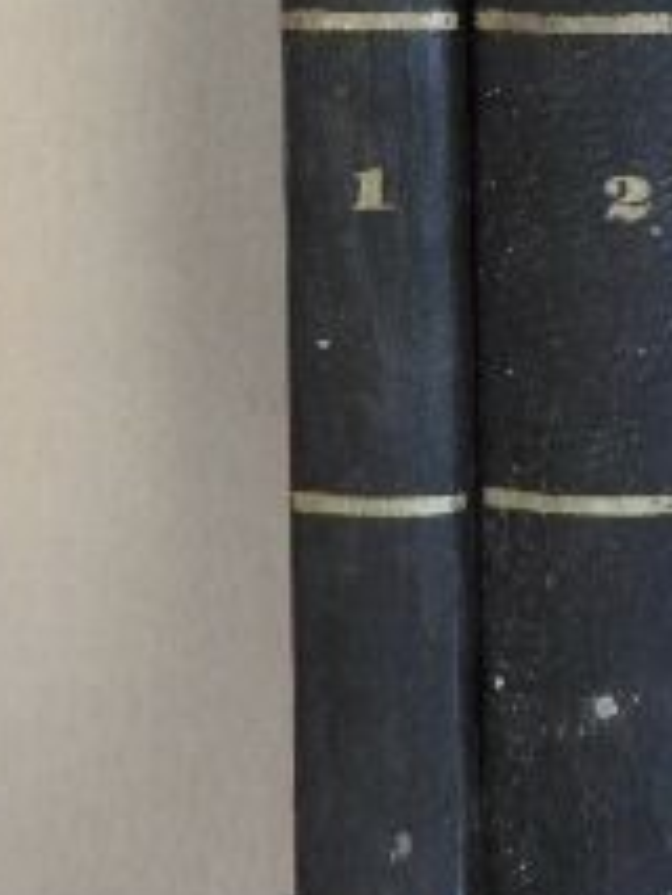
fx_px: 2327
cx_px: 613
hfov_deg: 16.2
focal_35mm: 90
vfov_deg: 20.0
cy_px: -256
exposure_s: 1/10
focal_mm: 5.4
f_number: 3.5
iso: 400
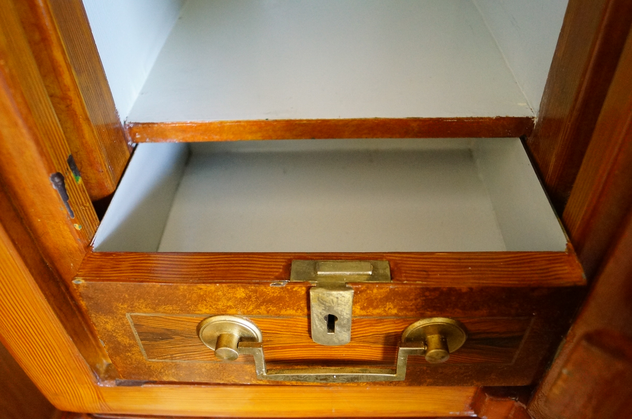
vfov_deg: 43.5
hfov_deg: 62.0
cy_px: 210
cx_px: 316
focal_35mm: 30
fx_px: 526
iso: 3200
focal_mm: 20
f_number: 3.5
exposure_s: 1/40
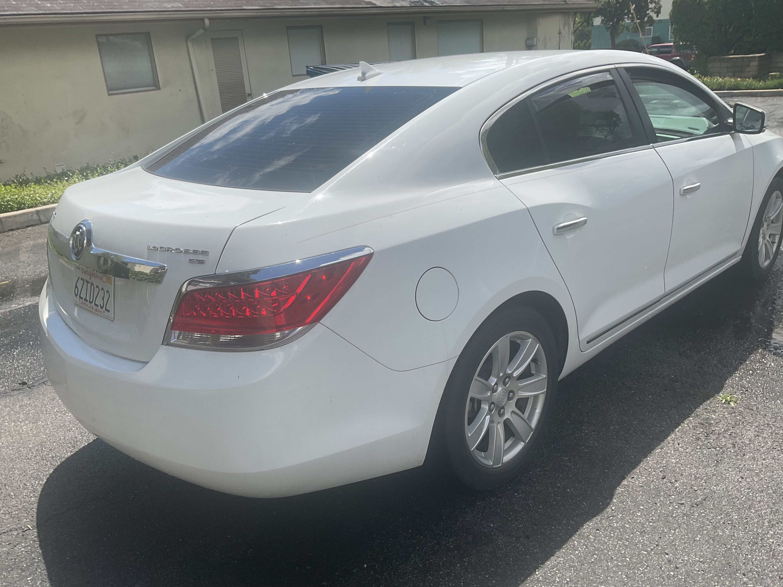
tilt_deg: -19.8
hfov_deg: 61.7
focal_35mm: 29
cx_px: 392
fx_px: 656
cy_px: 294
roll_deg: +5.3
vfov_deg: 48.2
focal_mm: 3
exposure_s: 1/2427
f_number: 1.8
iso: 16
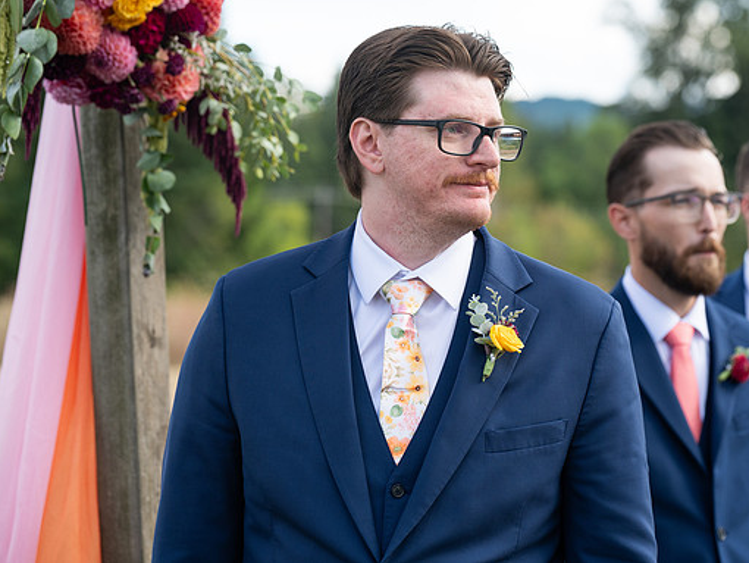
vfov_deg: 12.7
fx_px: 2533
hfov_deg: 16.8
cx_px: 424
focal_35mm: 117
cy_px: 280
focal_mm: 107
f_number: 4.5
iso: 400
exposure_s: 1/640
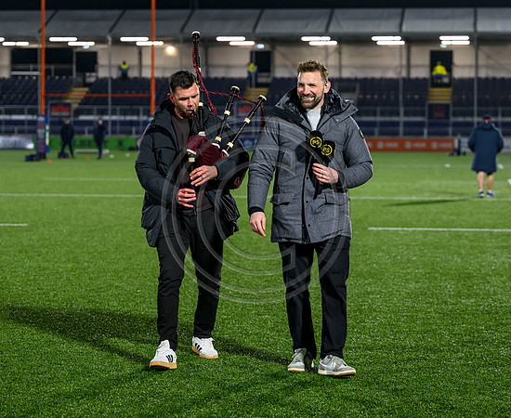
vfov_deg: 14.4
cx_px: 256
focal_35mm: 108
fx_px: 1654
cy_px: 198
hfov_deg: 17.6
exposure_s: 1/640
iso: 1600
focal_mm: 84
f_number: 3.2
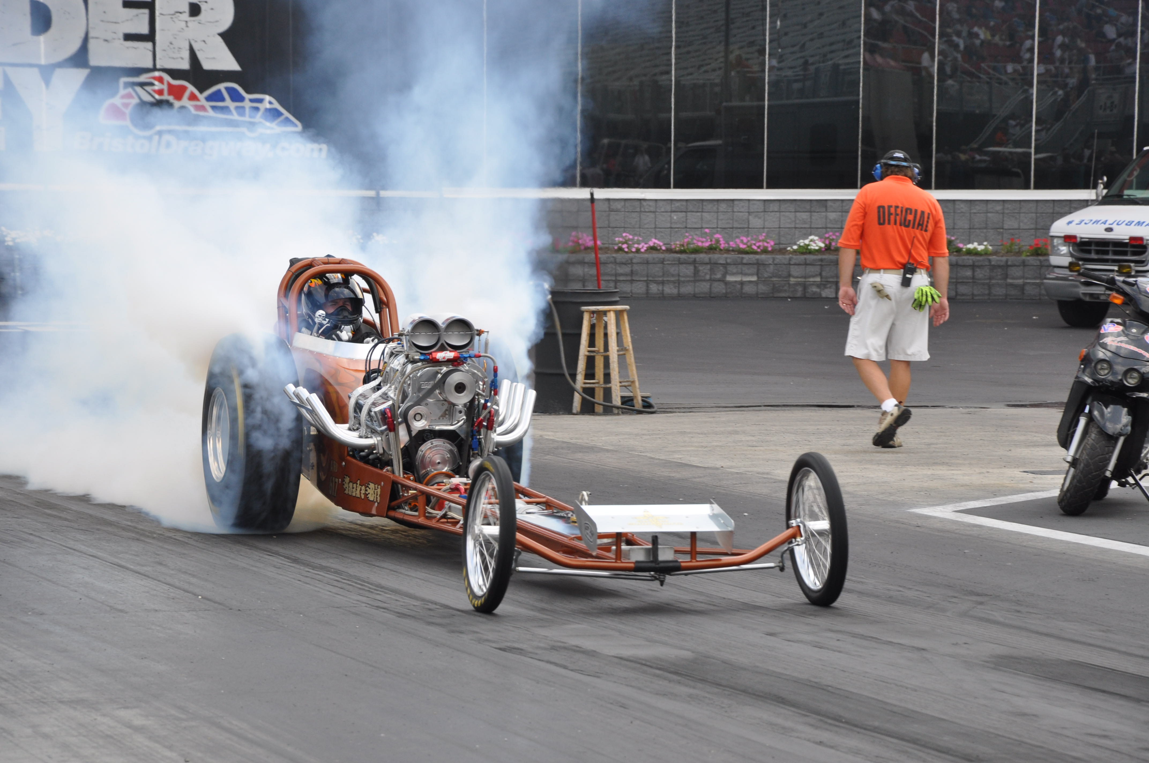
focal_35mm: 158
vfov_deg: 8.7
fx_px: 5021
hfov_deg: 13.1
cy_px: 382
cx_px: 574
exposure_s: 1/250
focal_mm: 105
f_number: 8
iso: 400
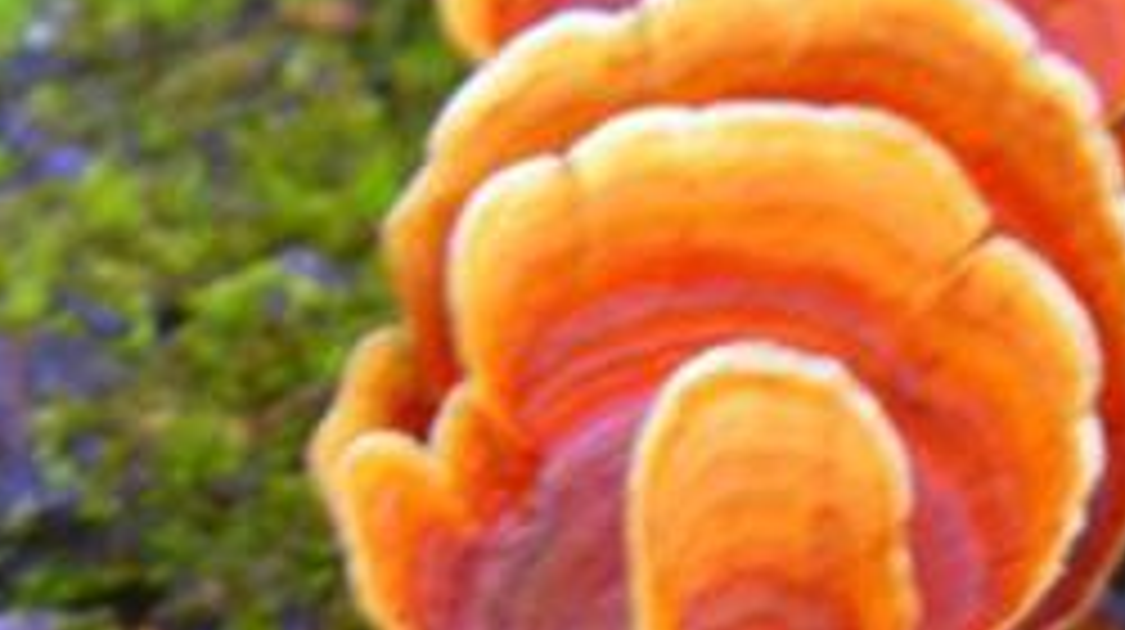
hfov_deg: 12.9
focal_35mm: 165
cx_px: 1130
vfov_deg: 7.3
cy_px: 639
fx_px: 4917
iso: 200
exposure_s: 1/10
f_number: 3.7
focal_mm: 10.5
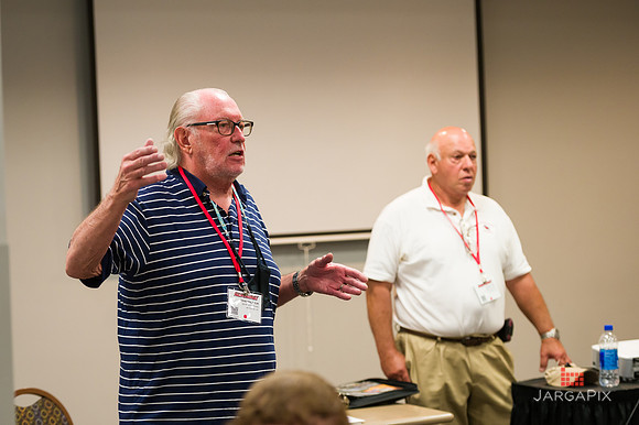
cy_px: 212
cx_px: 320
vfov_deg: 13.9
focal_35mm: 98
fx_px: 1738
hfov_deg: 20.8
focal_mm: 98
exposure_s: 1/125
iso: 2500
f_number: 3.2
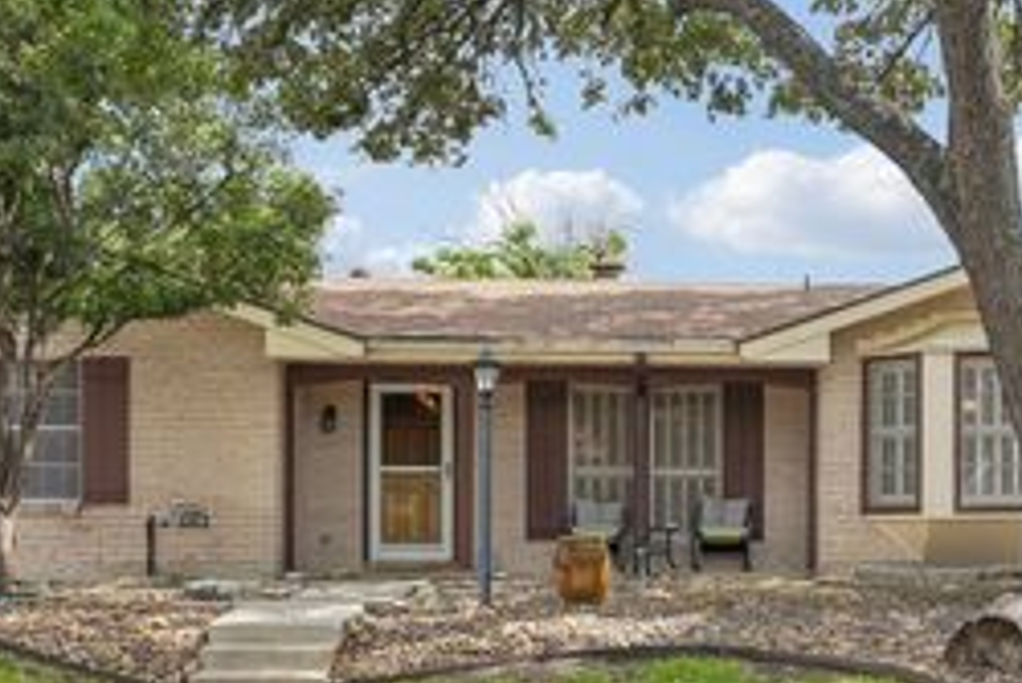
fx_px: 1562
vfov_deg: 24.6
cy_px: 391
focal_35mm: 55
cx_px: 715
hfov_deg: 35.7
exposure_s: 1/100
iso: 100
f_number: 8
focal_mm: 27.5
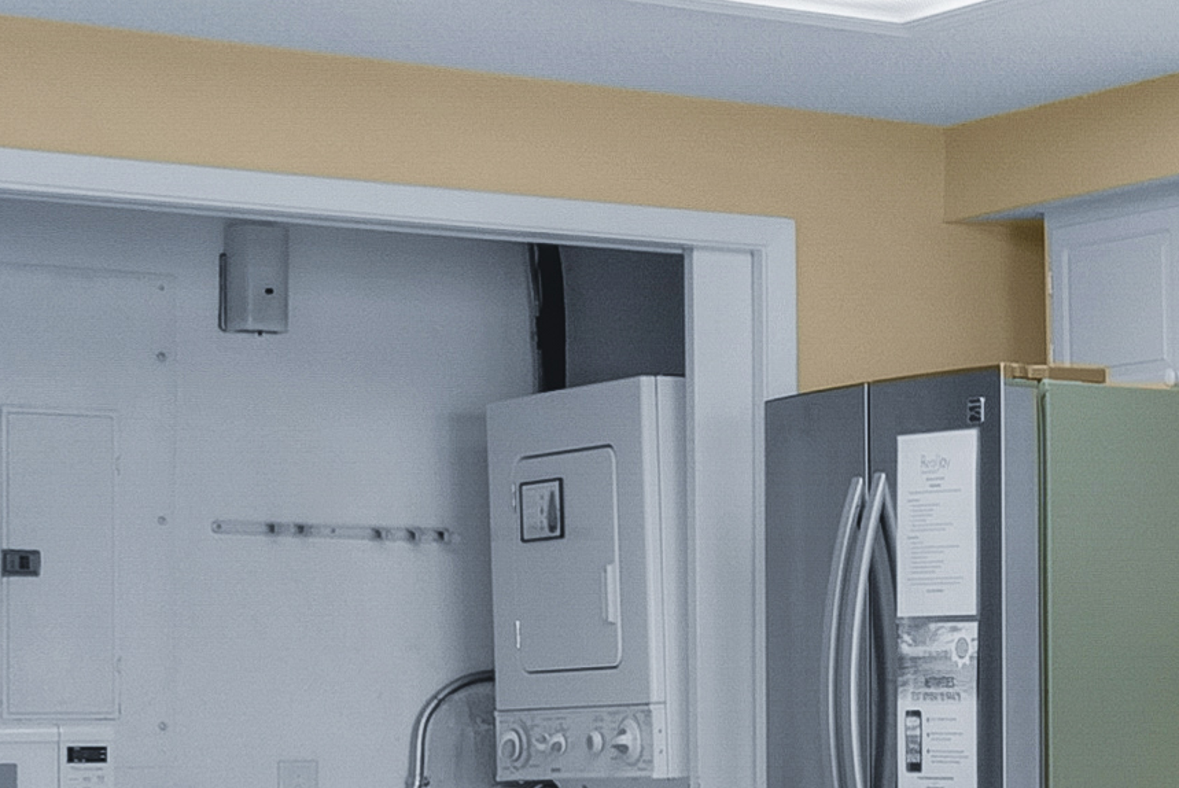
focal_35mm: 119
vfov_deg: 11.5
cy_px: 535
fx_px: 3900
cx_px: 1827
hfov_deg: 15.7
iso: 200
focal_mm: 17
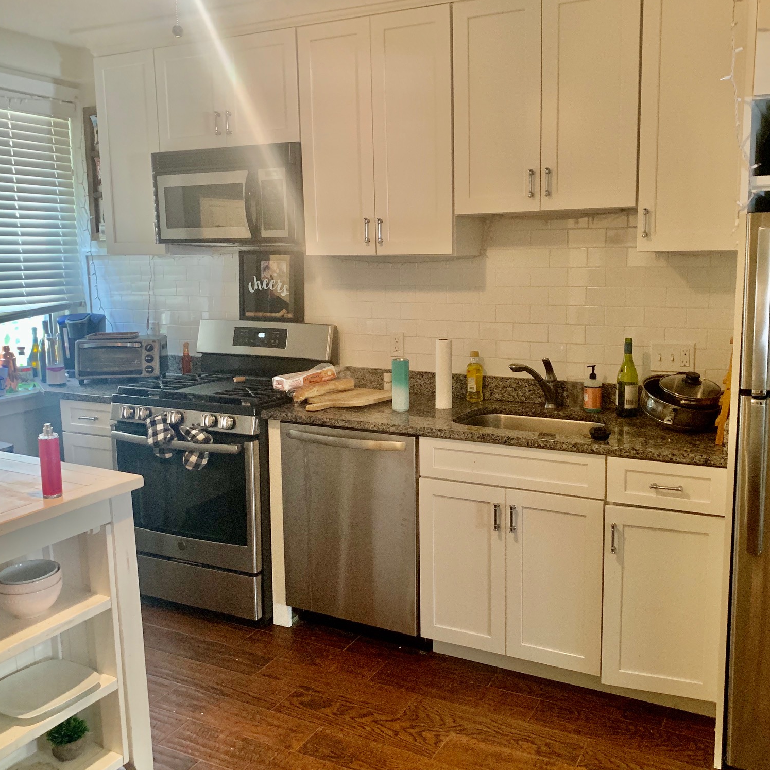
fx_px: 780
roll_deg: +0.6
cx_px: 432
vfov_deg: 52.5
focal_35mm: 31
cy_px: 383
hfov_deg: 52.4
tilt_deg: -9.6
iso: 500
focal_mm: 4.25
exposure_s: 1/30
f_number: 1.8
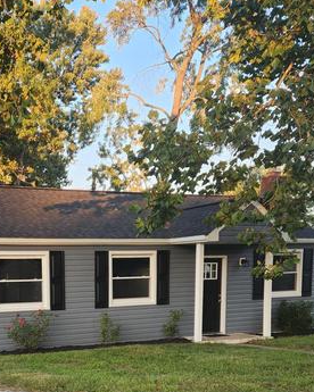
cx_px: 56
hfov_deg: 29.5
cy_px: 355
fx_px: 581
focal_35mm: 50
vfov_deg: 35.1
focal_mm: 5.4
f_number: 1.8
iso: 40
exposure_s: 1/180
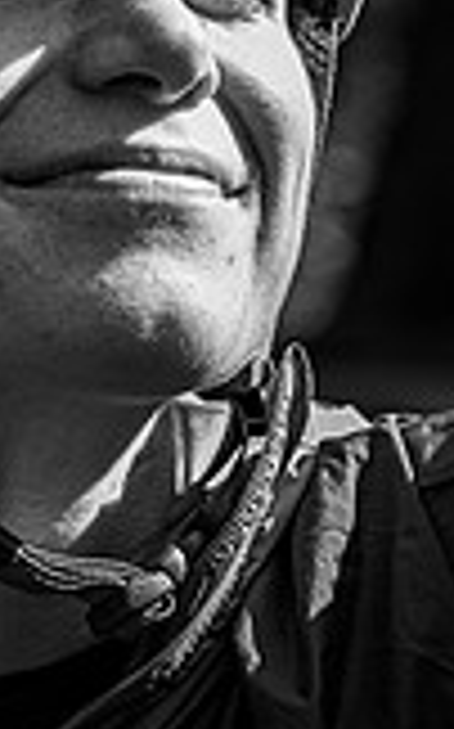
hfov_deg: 4.4
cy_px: 140
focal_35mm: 297
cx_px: -45
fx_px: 5890
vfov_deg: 7.1
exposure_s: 1/320
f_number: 4
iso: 320
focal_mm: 70
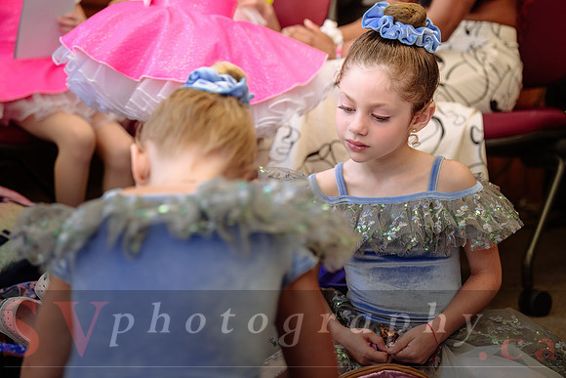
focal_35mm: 74
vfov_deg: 18.4
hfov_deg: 27.3
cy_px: 172
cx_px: 283
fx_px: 1164
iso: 320
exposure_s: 1/80
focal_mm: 68
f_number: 3.2
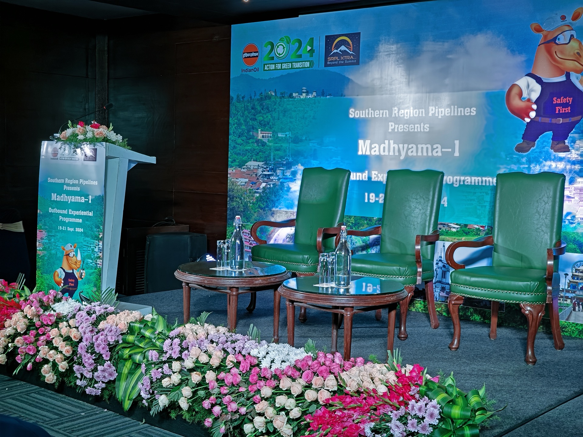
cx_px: 292
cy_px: 218
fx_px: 792
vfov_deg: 30.9
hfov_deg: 40.4
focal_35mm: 47
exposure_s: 1/100
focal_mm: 7.08
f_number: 1.4
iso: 80
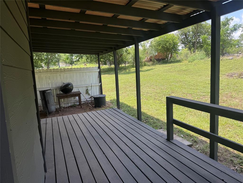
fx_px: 168
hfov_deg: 71.6
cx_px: 122
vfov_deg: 56.8
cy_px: 92
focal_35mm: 24
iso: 80
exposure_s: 1/909
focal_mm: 6.76
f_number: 1.78
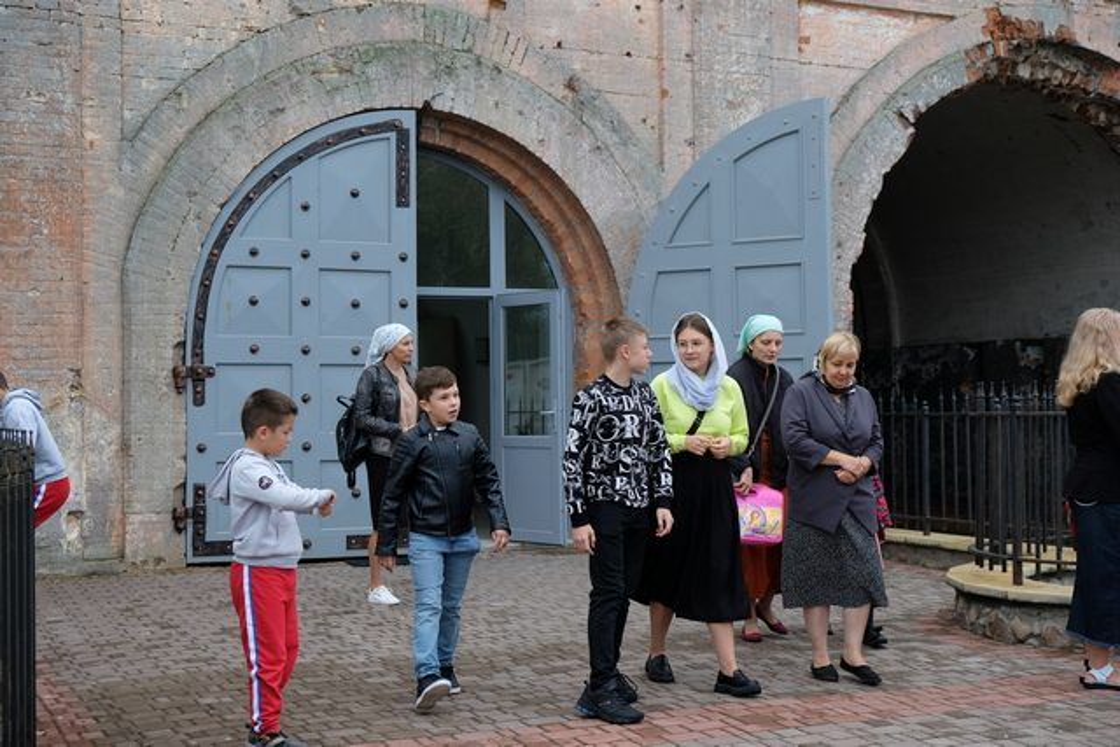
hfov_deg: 38.9
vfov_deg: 26.5
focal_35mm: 51
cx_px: 560
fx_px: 1587
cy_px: 374
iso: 200
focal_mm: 34.3
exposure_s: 1/150
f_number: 4
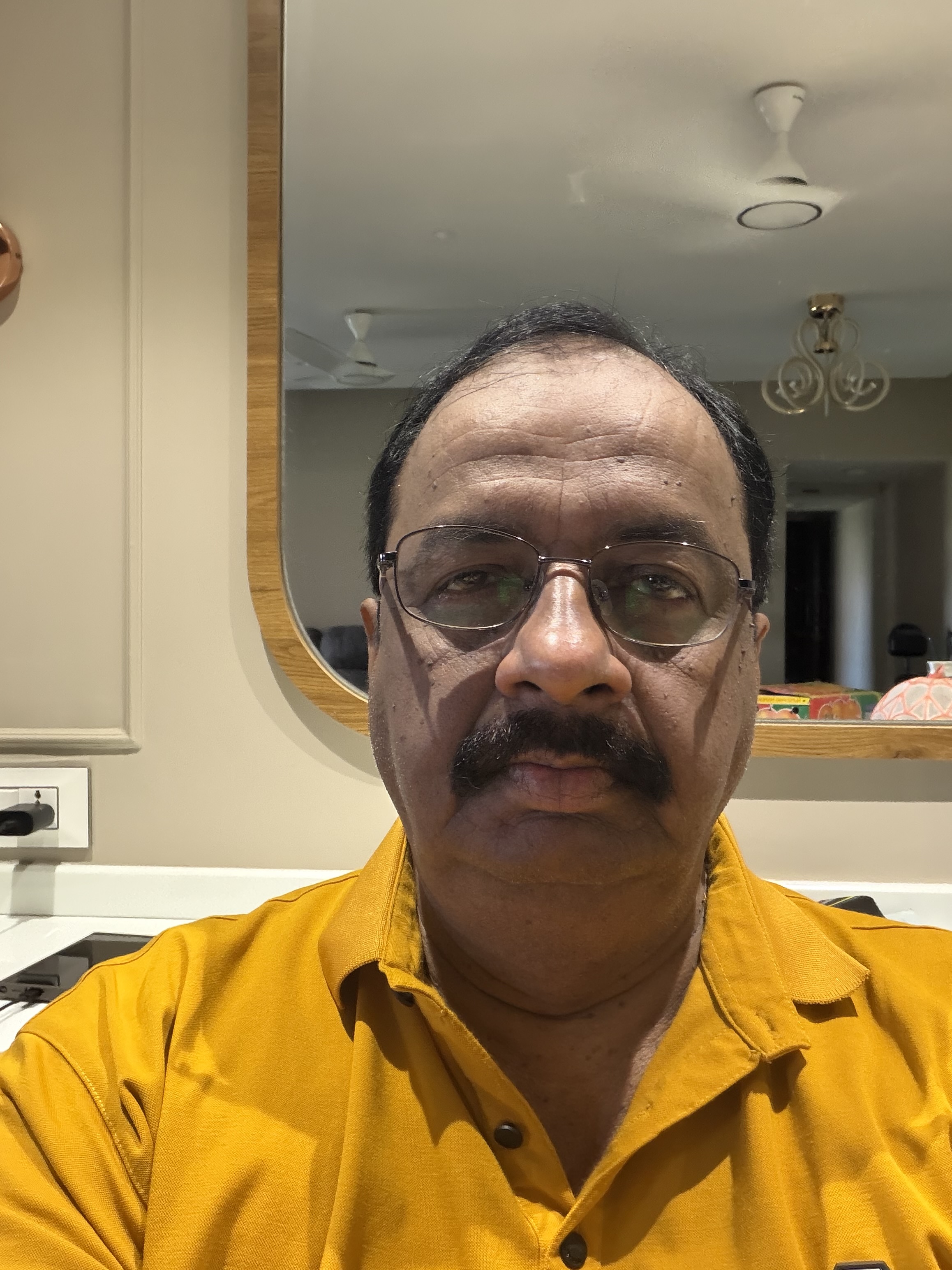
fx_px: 1100
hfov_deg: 46.8
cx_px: 476
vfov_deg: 60.0
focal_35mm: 30
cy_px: 635
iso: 400
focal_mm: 2.71
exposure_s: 1/35
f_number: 1.9
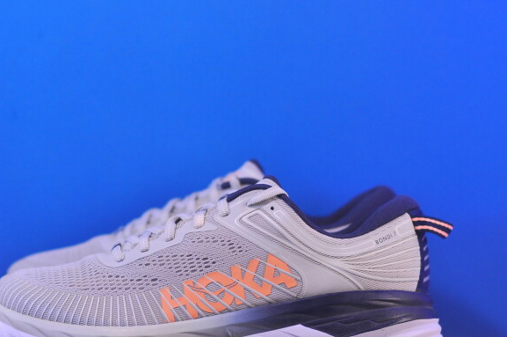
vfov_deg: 13.1
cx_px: 206
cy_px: 197
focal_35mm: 104
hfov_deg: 19.6
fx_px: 1463
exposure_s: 1/320
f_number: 2.5
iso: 250
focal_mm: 50
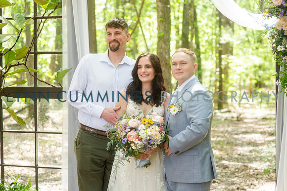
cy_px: 91
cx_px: 142
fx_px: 720
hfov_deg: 22.5
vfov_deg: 15.1
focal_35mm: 90
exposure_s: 1/80
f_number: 4
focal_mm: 85
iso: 500
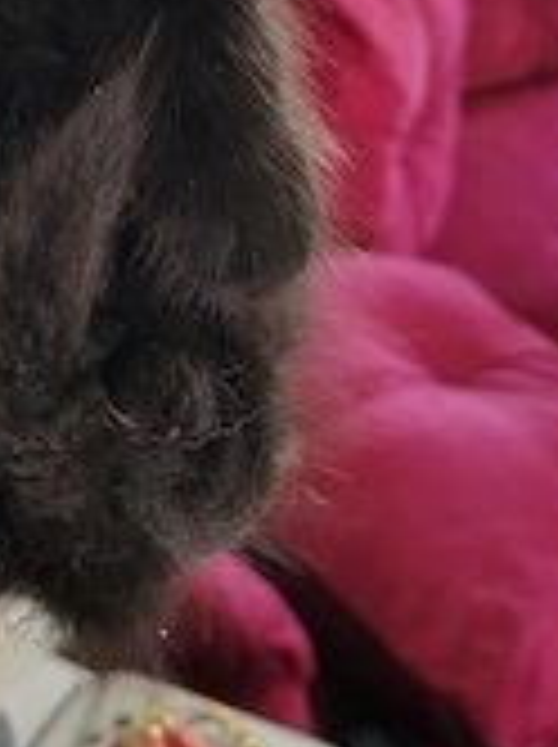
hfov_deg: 24.1
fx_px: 1250
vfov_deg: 29.9
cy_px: -72
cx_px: 4
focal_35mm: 58
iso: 434
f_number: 1.8
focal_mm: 5.56
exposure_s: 1/100
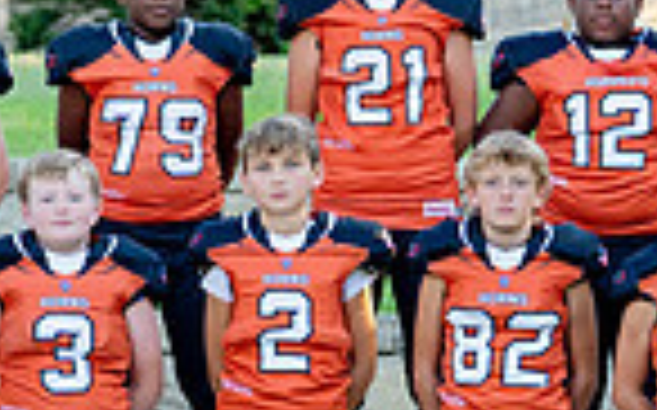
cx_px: 125
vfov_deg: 4.4
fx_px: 5385
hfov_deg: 7.0
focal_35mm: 301
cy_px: 328
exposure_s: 1/500
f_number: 2.2
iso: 200
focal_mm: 50
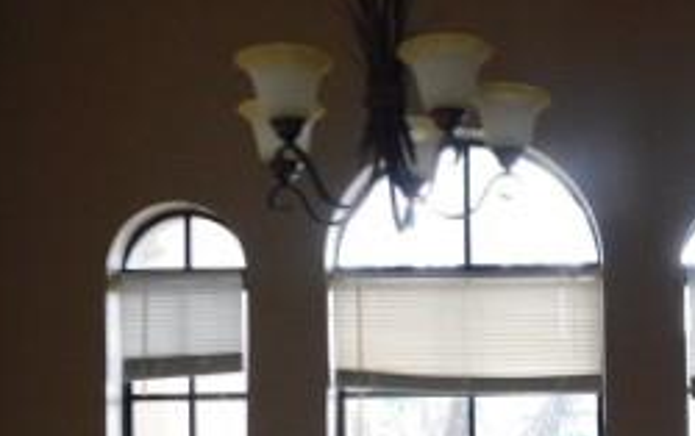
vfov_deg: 19.3
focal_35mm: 65
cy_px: 464
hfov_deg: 30.0
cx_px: 639
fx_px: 1233
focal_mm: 4.1
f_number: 3
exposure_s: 1/30
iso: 180
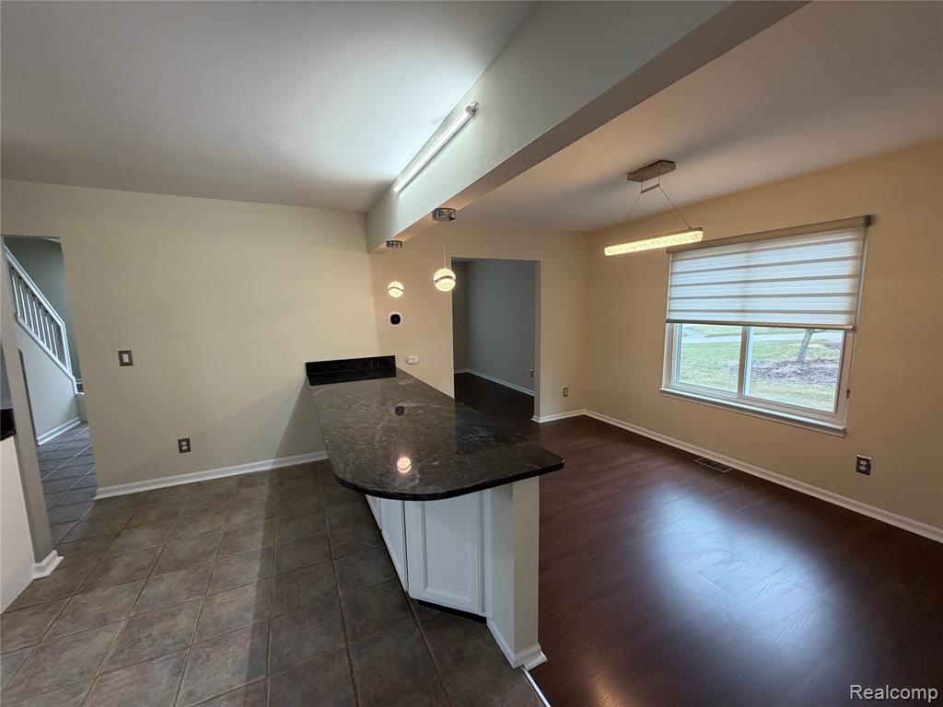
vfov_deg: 85.7
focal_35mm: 14
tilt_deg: -9.7
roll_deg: -0.1
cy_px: 354
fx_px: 381
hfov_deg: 102.1
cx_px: 472
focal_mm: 2.22
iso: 160
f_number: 2.2
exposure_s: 1/120
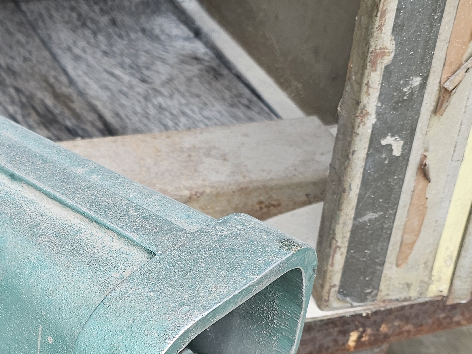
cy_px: 309
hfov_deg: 28.9
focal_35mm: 66
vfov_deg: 21.8
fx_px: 900
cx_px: 107
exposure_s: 1/180
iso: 50
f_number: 1.7
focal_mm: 6.3
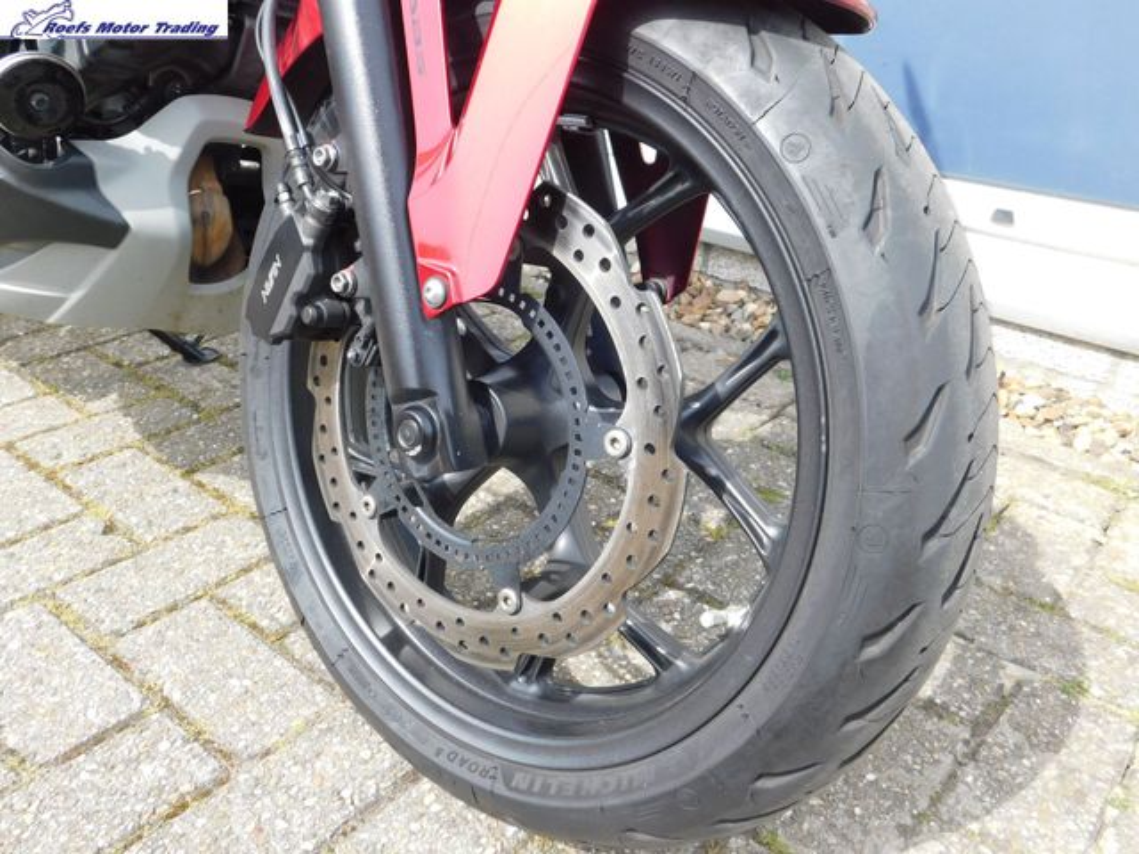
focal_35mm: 30
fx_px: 987
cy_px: 427
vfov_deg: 46.8
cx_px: 570
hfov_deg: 60.0
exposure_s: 1/320
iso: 125
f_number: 3.2
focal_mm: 5.3
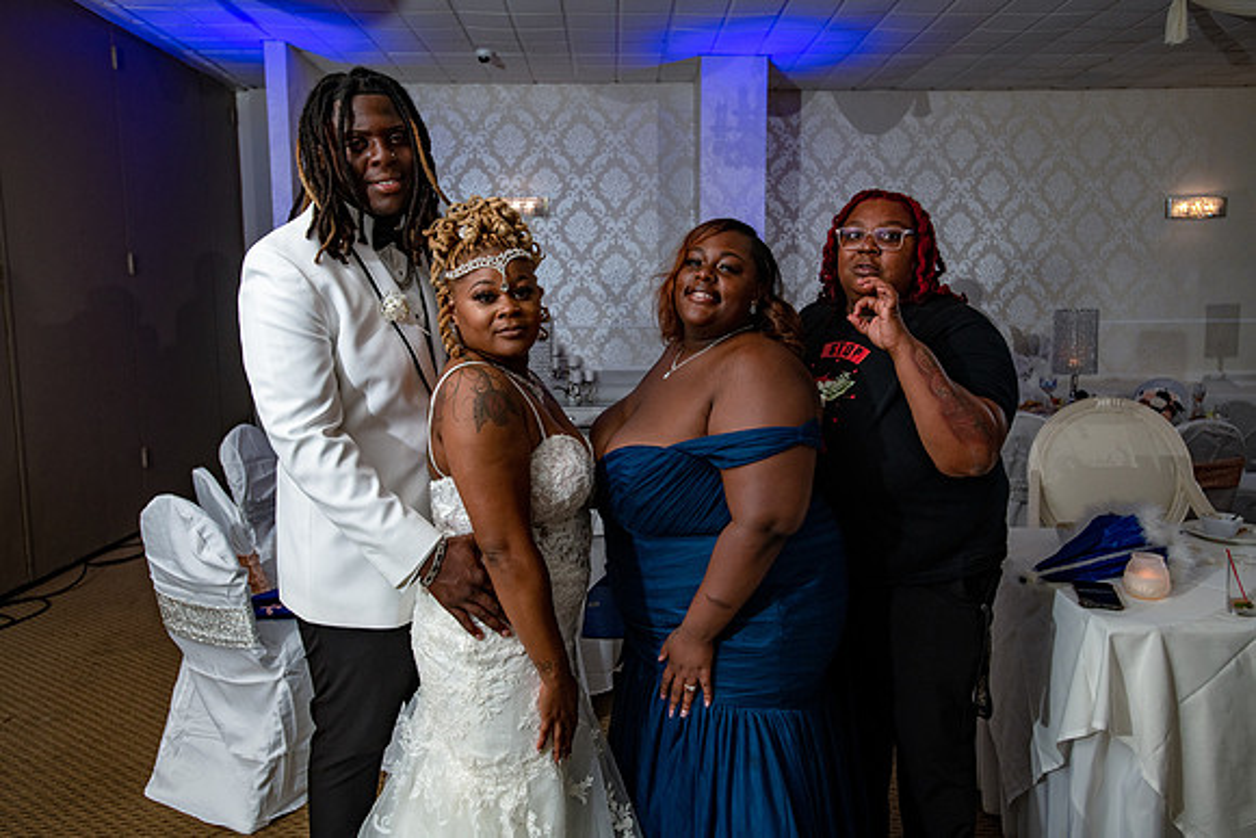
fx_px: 907
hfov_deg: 69.4
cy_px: 419
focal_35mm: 26
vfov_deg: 49.6
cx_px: 628
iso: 640
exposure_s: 1/160
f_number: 5.6
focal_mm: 26
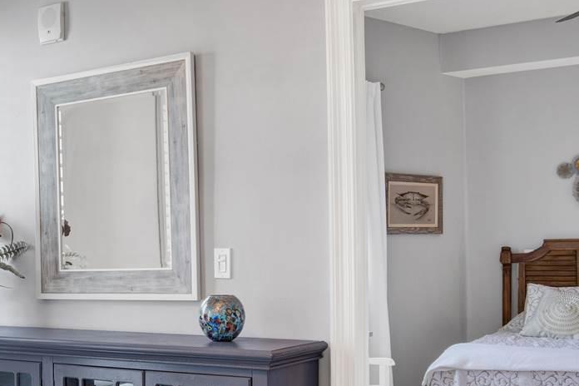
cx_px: 73
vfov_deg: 25.4
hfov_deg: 35.6
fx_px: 852
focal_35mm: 53
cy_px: 259
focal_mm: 18
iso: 200
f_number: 11
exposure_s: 1/8
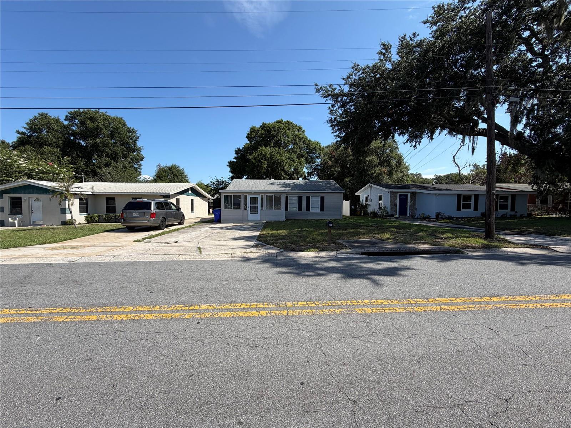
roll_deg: -0.5
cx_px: 286
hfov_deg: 102.1
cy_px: 214
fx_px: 231
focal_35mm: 14
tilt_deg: -2.1
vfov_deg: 85.7
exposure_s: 1/770
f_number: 2.2
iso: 20
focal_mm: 2.22
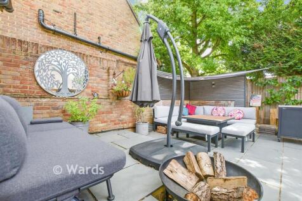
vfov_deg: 77.3
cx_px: 151
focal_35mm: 15
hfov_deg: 100.4
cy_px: 100
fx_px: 126
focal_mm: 10
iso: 320
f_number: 8
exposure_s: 1/200
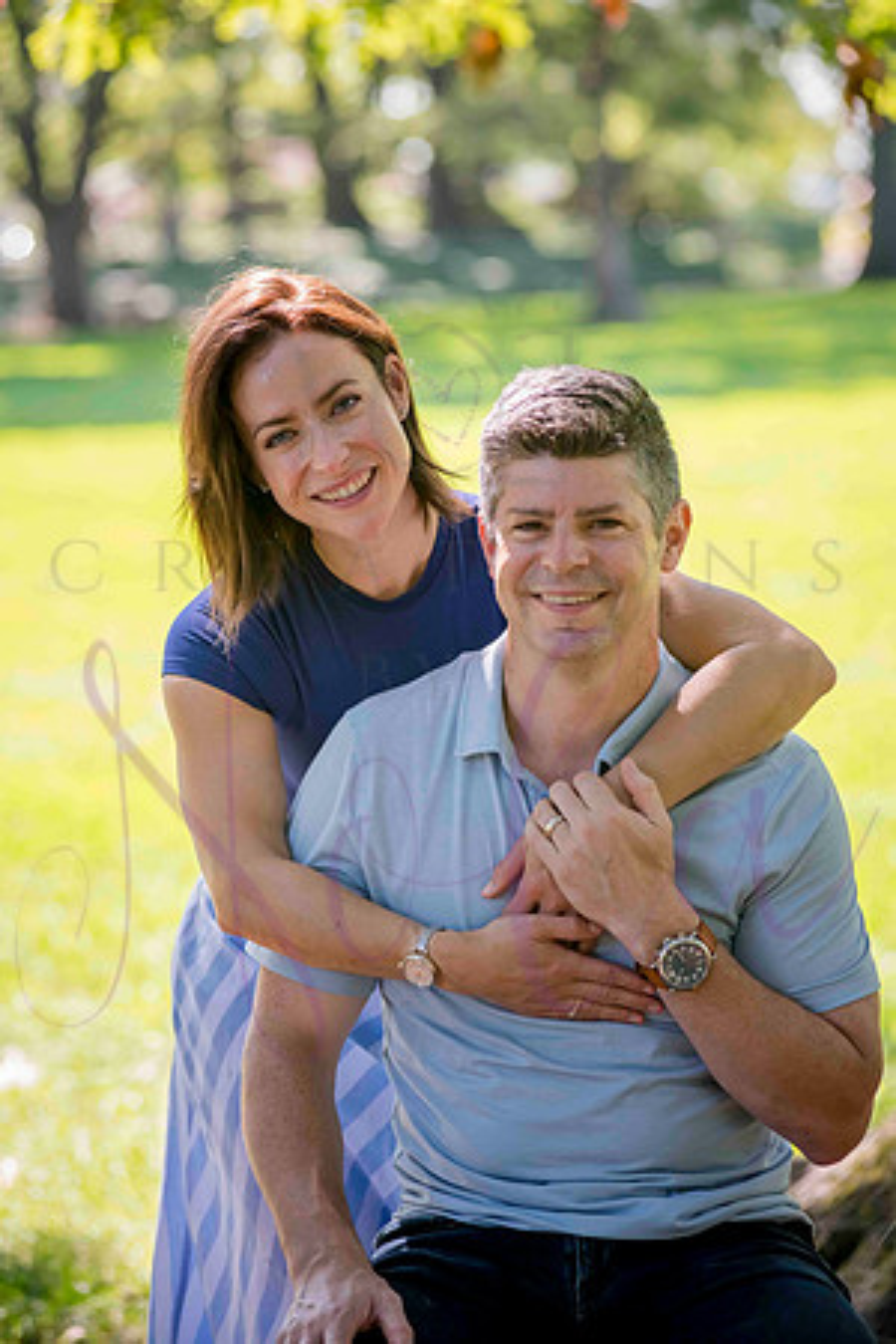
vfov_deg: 17.1
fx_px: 4480
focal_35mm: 120
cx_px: 448
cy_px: 672
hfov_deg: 11.4
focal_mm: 120
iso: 400
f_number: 4.5
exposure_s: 1/320
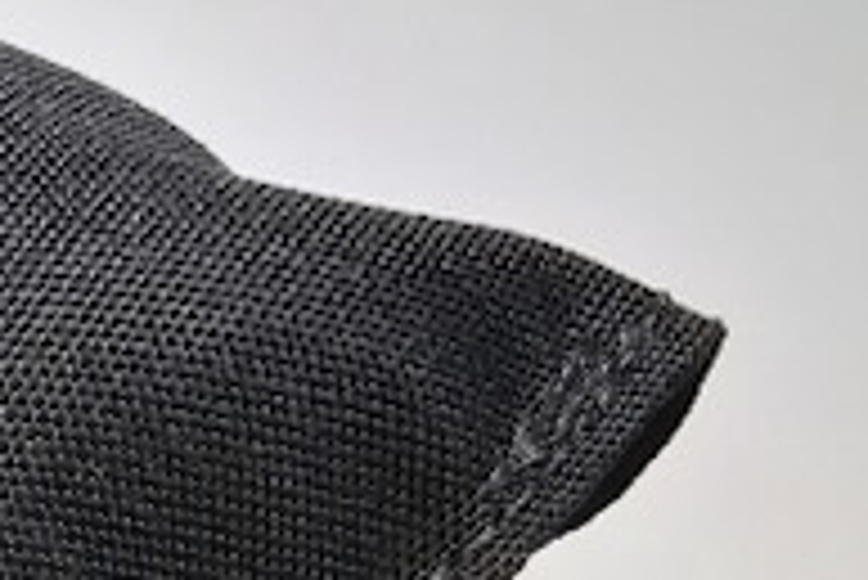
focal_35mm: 156
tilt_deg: -49.8
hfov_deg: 11.3
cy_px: 1088
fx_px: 3764
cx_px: -1088
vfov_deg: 8.4
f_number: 2.2
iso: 32
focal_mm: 4.15
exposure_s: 1/120
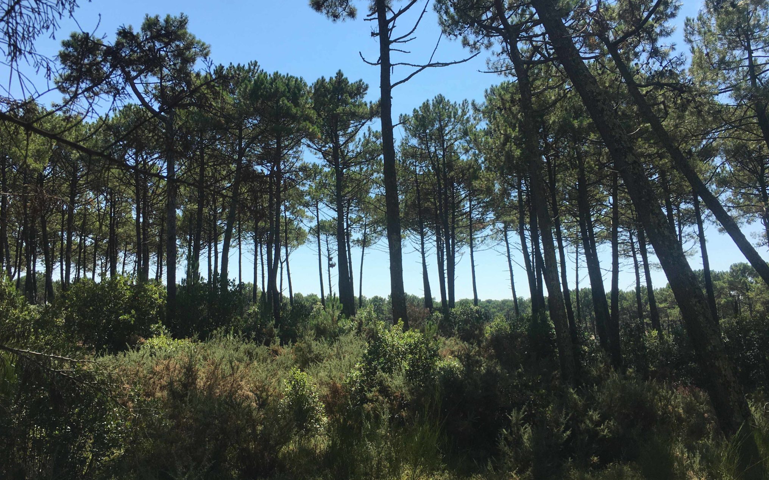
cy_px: 246
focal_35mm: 31
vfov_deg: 40.6
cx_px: 382
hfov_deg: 61.2
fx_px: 650
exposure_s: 1/1538
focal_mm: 4.15
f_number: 2.2
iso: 25
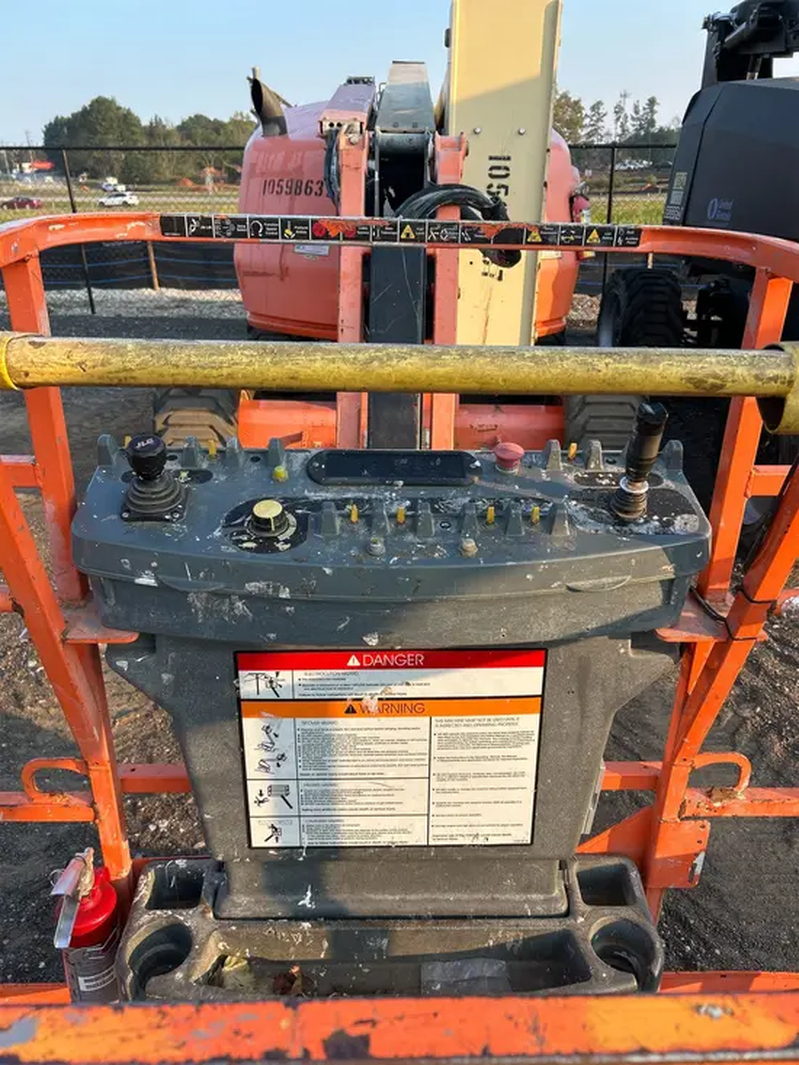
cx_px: 400
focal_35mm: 26
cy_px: 532
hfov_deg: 53.1
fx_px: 800
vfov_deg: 67.3
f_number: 1.5
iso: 50
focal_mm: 5.7
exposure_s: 1/723
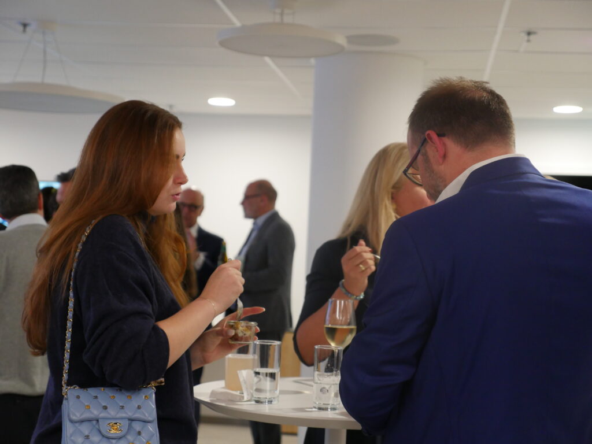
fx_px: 1095
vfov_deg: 22.9
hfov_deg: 30.3
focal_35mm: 64
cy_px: 222
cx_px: 296
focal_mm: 32
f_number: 2.8
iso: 1250
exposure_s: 1/125
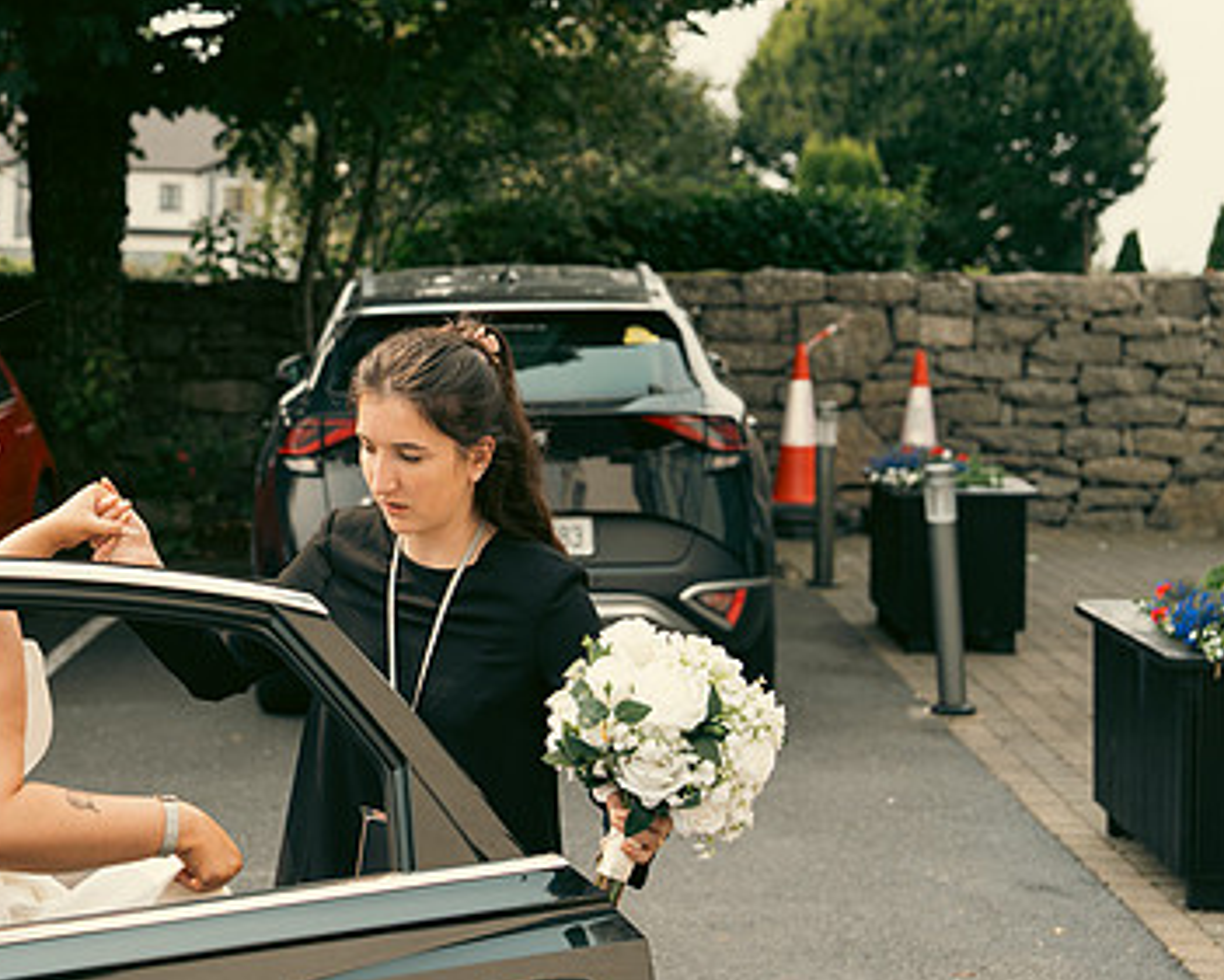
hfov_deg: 24.6
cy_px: 417
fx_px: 2754
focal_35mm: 76
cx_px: 230
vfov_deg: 20.2
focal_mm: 49
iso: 125
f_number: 3.5
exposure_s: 1/500
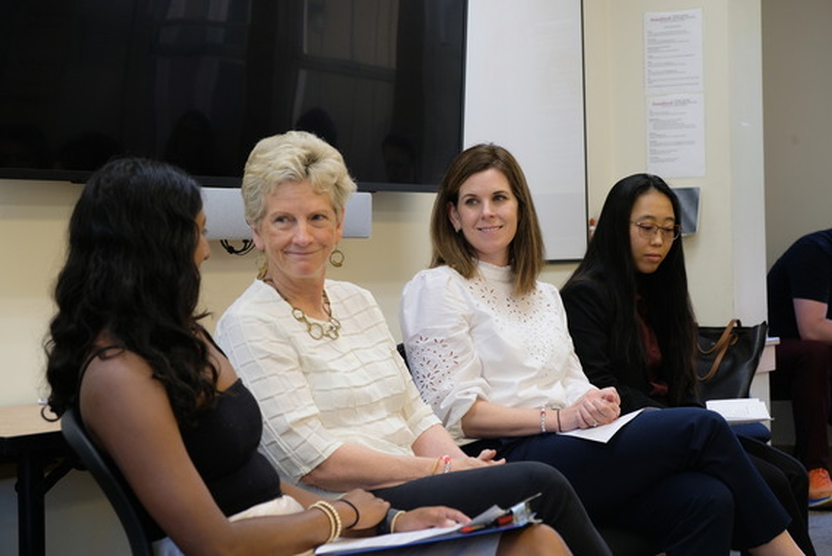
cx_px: 416
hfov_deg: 25.7
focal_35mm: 79
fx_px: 1827
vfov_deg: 17.3
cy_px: 278
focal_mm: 52.7
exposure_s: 1/100
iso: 640
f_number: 4
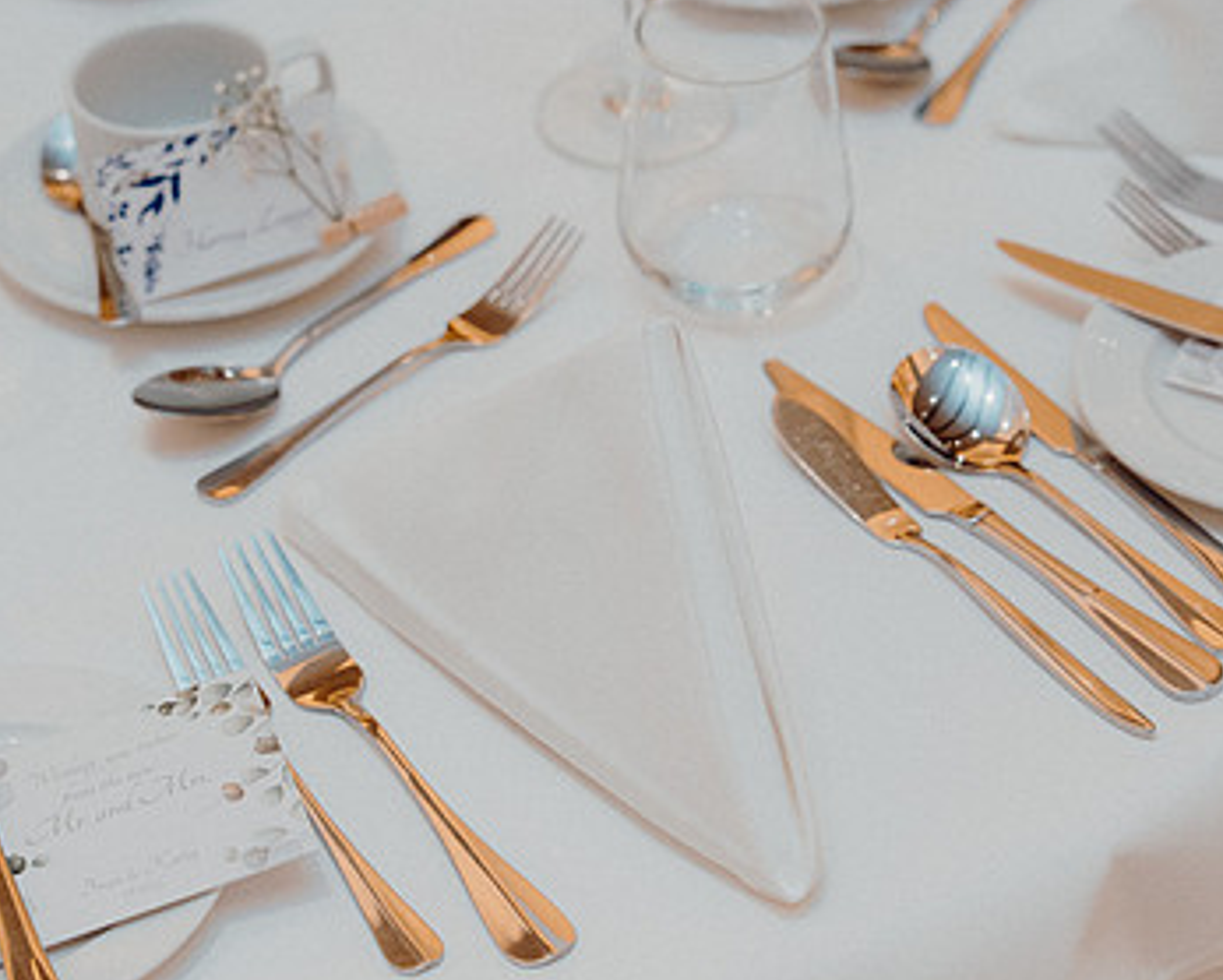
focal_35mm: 91
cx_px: 649
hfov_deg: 21.0
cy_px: 569
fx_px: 3296
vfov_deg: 16.9
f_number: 3.5
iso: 1000
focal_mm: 58
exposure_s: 1/160
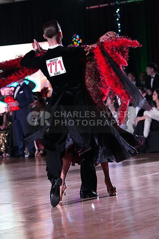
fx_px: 834
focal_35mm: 126
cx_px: 80
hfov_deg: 10.9
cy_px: 120
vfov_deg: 16.3
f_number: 5
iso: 8000
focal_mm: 126
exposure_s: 1/400
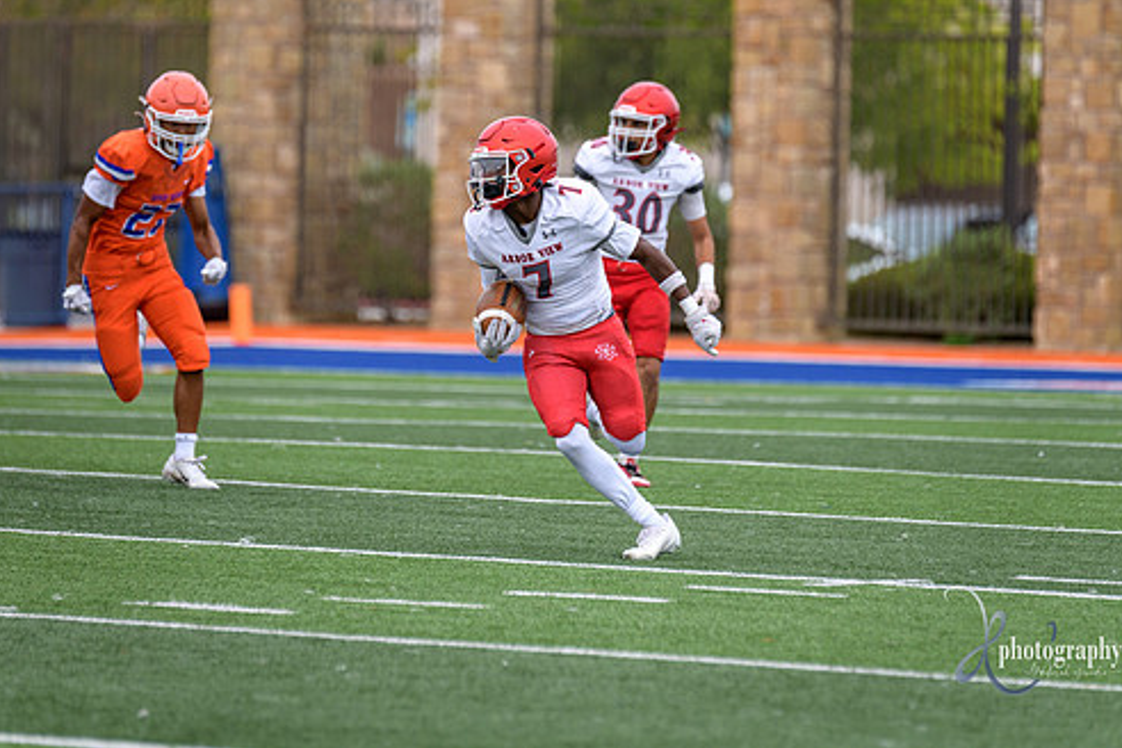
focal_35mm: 354
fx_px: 11032
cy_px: 311
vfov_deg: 3.9
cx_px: 527
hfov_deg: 5.8
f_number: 3.5
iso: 280
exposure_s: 1/1000
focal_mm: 300
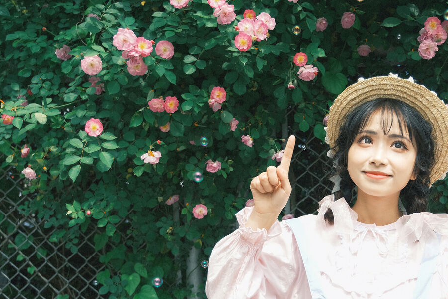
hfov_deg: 47.1
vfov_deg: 32.4
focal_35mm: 41
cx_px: 275
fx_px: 510
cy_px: 196
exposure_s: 1/1000
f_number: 2.8
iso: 160
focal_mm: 20.6
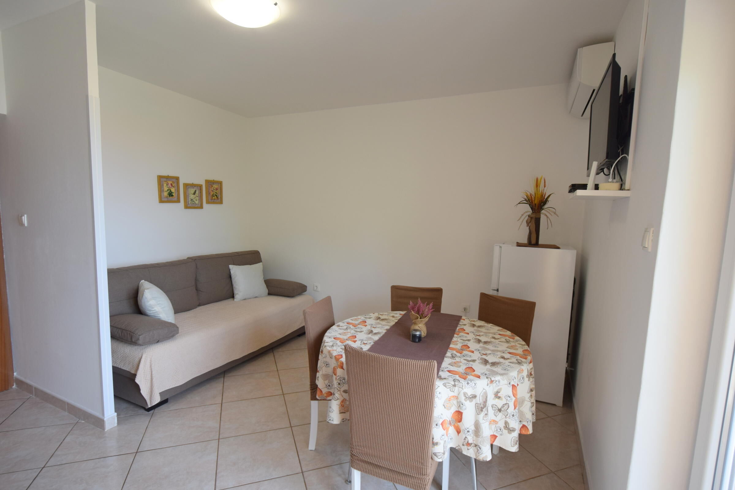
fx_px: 367
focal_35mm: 18
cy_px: 245
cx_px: 368
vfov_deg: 67.4
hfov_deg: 90.0
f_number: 5
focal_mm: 12
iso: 400
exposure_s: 1/100
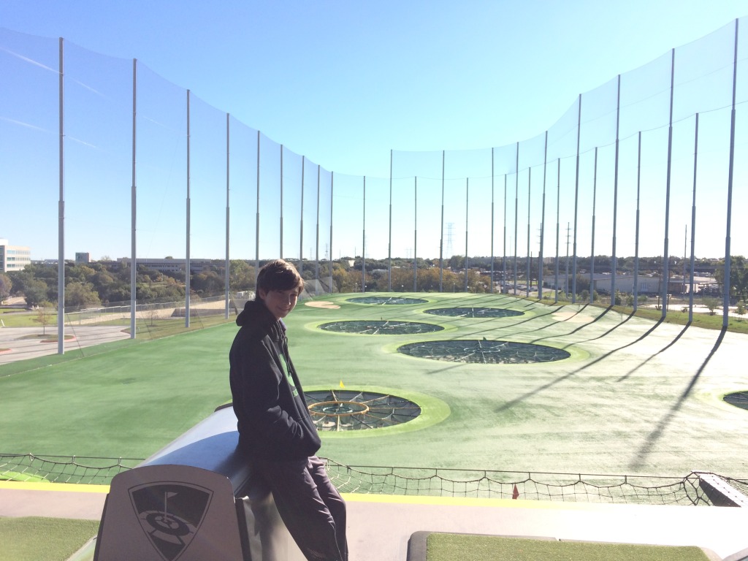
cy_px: 280
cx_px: 374
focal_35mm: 29
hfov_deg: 61.7
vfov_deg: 48.2
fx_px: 627
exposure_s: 1/1140
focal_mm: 4.15
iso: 32
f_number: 2.2
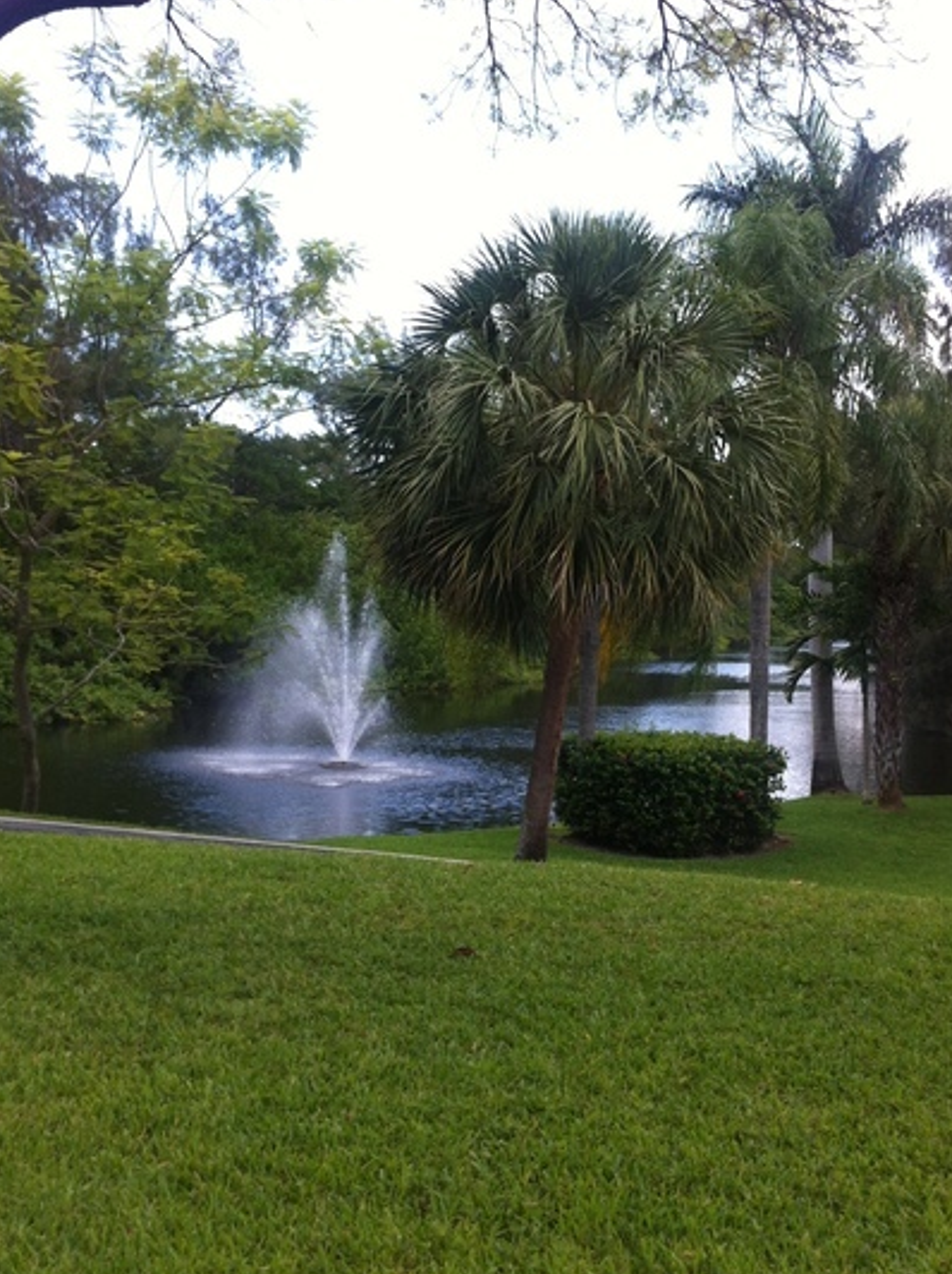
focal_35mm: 44
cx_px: 500
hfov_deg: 32.8
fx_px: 1616
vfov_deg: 42.9
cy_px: 574
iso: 80
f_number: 2.8
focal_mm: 3.85
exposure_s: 1/324
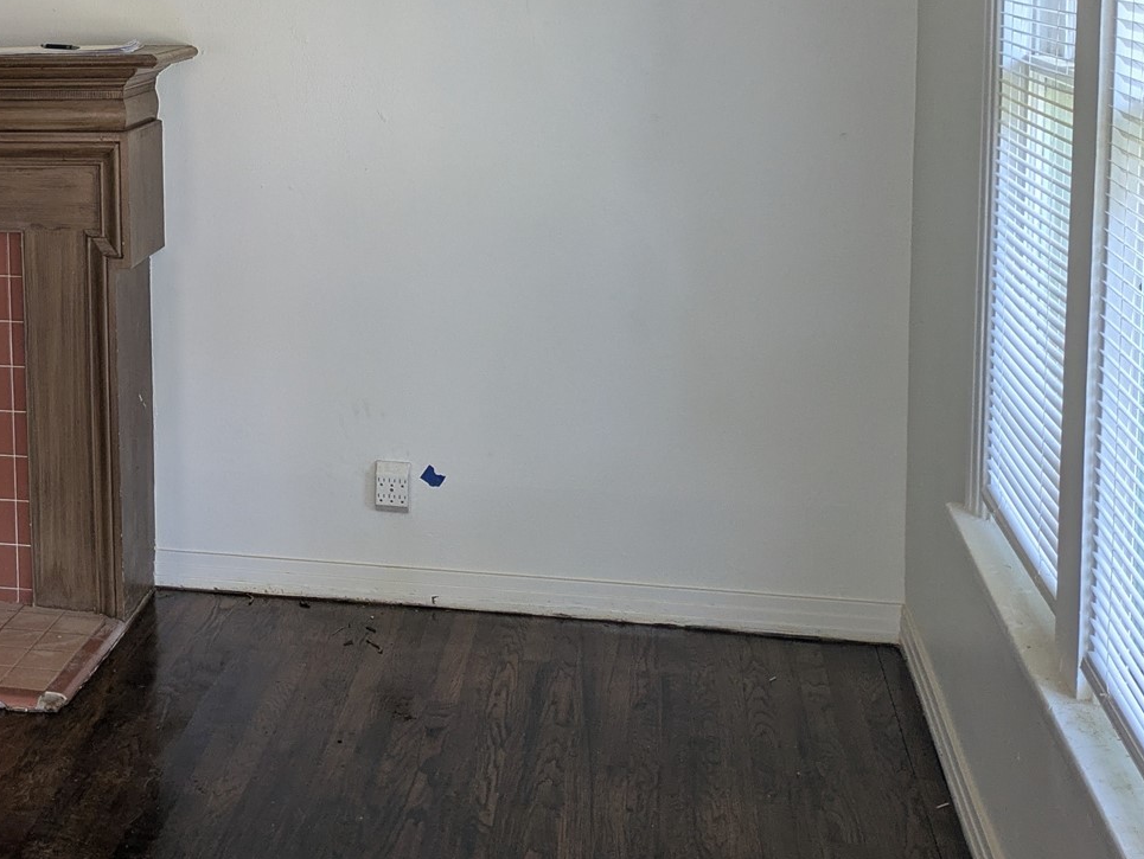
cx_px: 212
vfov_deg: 26.9
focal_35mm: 53
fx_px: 1753
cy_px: 141
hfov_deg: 34.9
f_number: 1.89
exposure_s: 1/120
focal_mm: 5.43
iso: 104
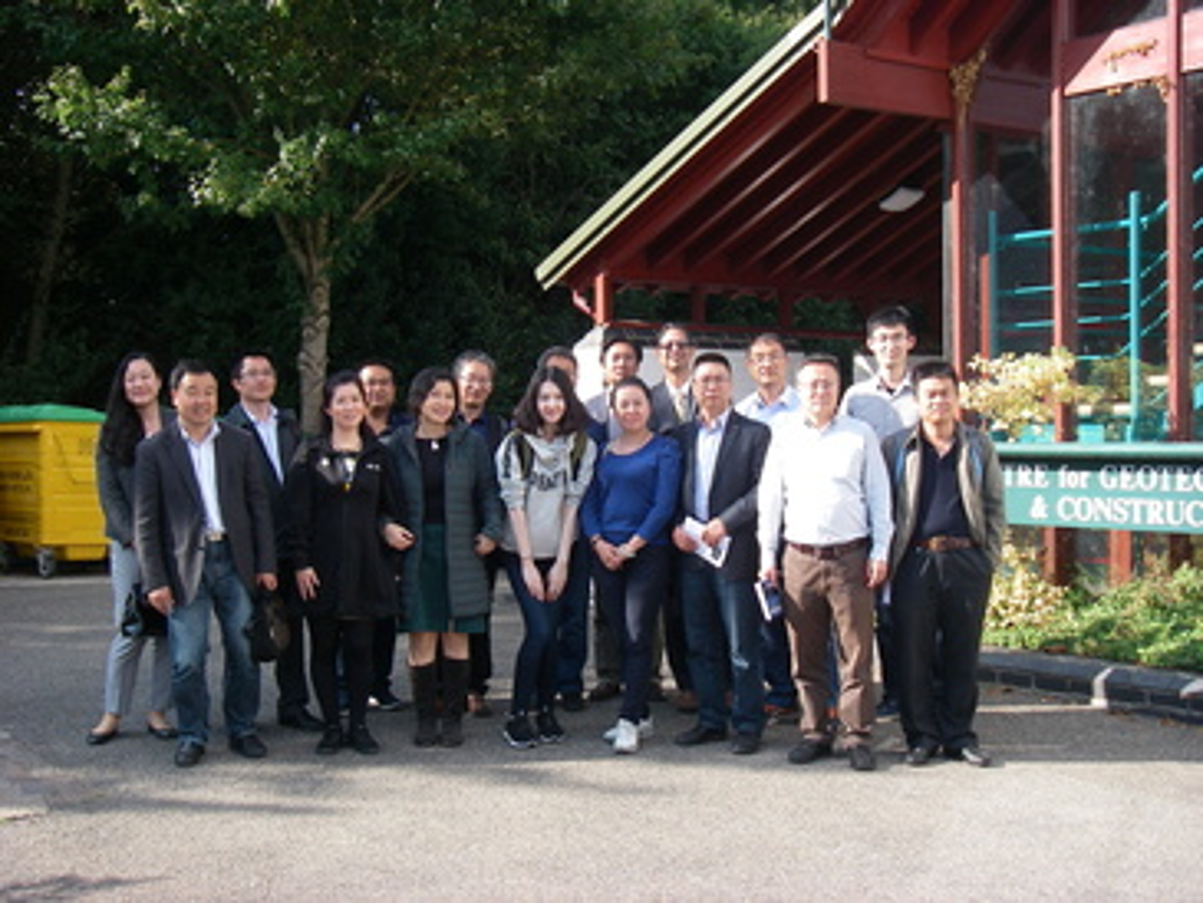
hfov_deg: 38.9
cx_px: 602
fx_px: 1703
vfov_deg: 29.7
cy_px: 452
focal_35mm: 49
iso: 64
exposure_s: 1/200
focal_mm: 8.1
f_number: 3.5
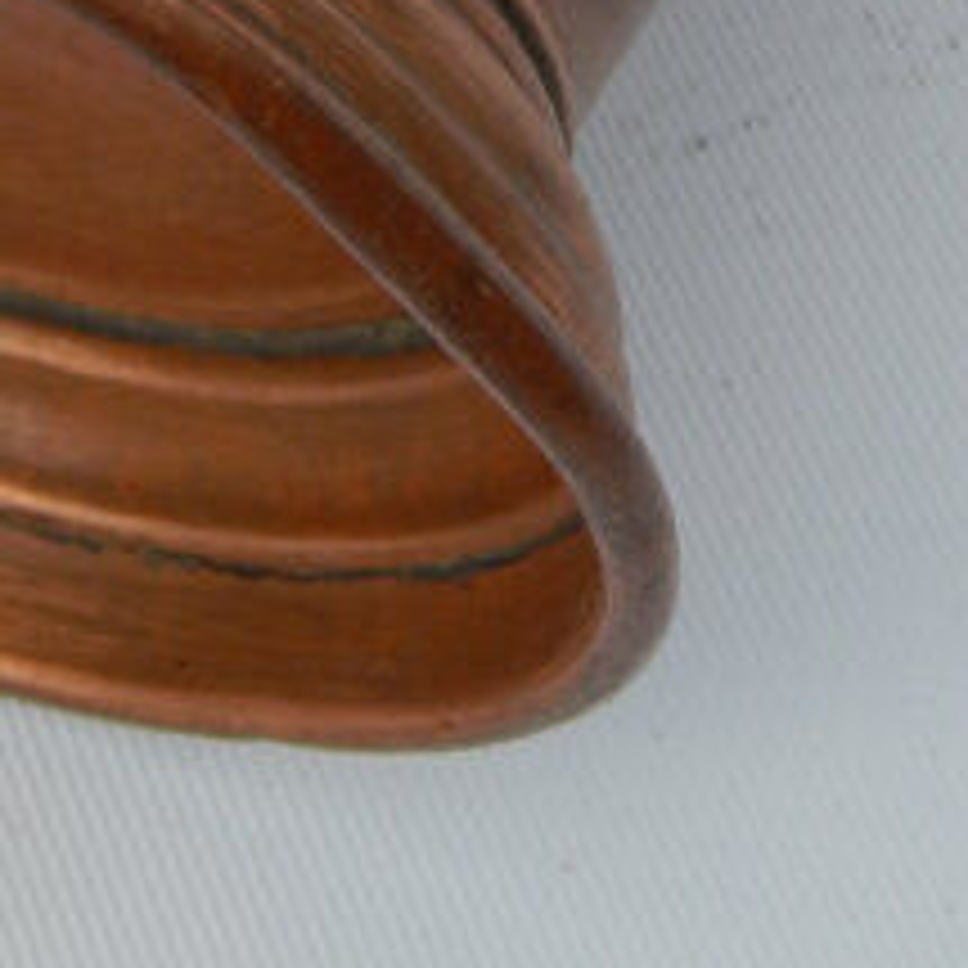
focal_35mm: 161
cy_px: -635
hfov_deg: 10.8
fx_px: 5094
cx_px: 126
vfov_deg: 10.4
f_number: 3.7
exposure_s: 1/800
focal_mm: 8.6
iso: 125
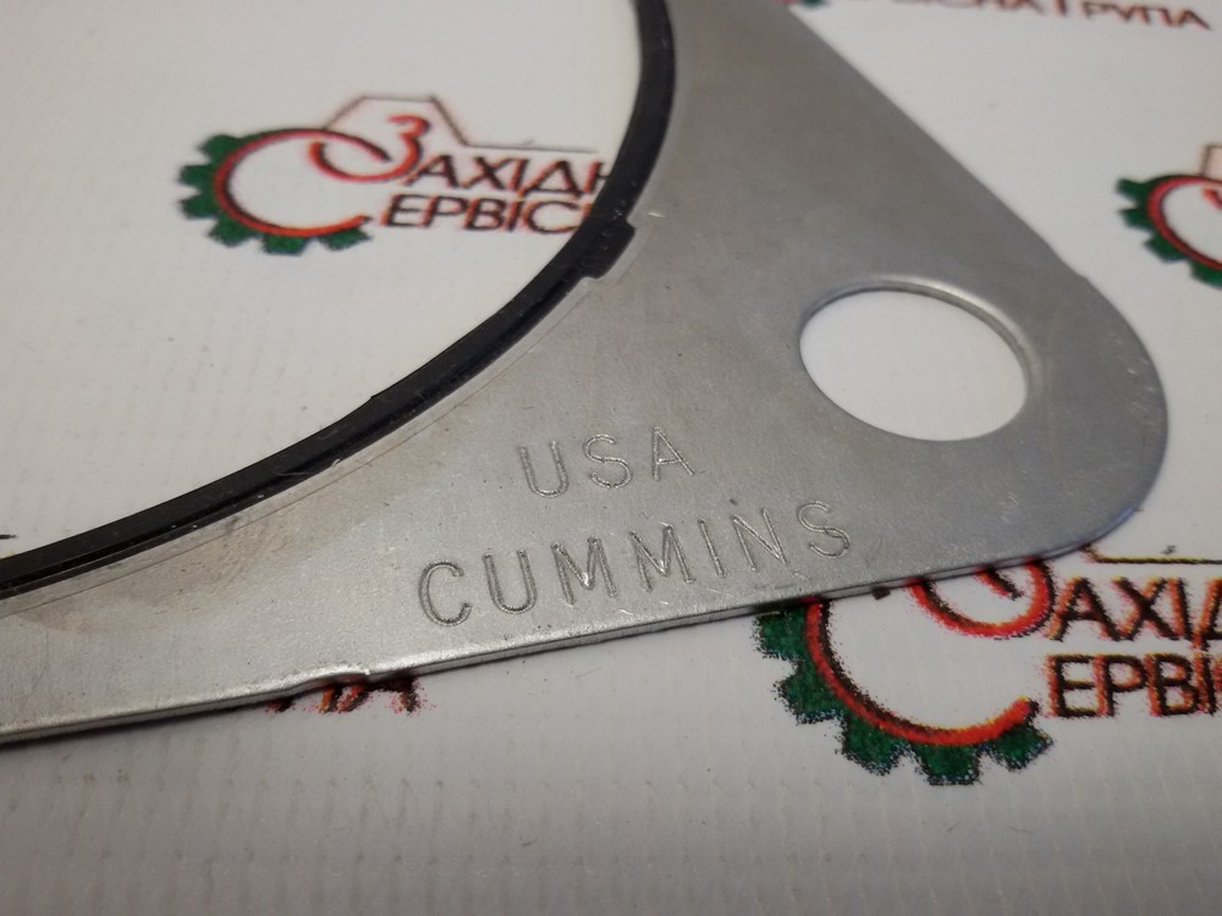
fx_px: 1094
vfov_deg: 45.4
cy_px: 458
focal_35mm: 31
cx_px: 611
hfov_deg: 58.4
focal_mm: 2.93
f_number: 2.4
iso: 80
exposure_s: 1/120
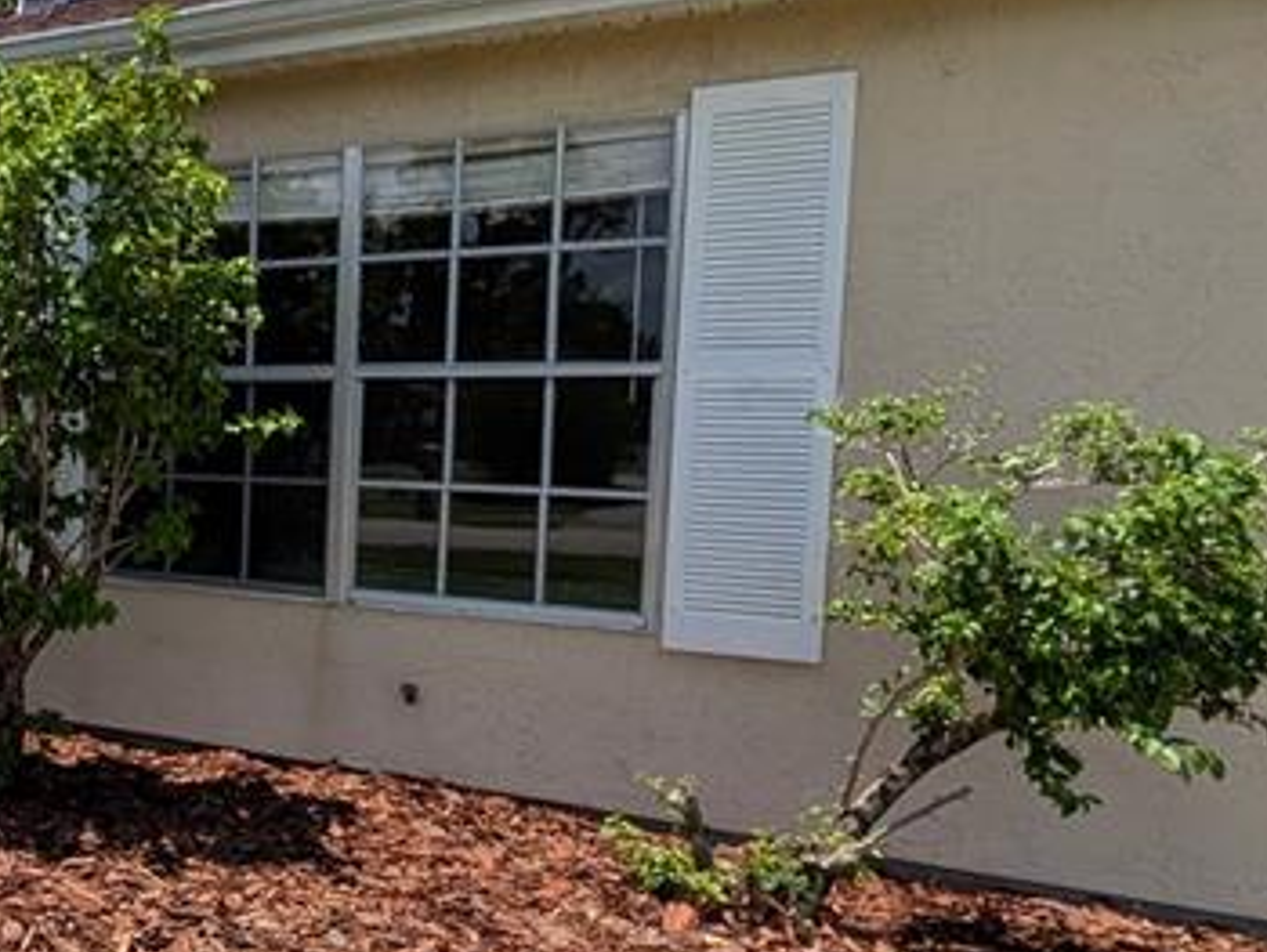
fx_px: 1282
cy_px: 485
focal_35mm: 35
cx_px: -221
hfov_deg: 39.5
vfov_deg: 40.7
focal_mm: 2.02
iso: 54
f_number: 1.7
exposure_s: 1/4184
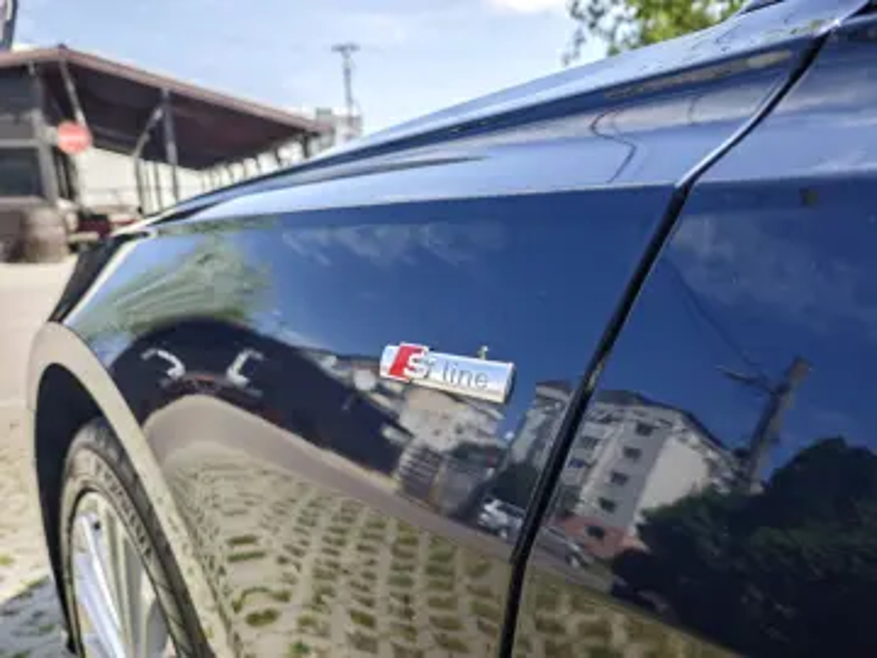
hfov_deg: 73.9
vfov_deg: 58.9
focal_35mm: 23
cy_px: 329
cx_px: 438
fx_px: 583
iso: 50
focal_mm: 6.55
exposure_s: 1/244
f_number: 1.6
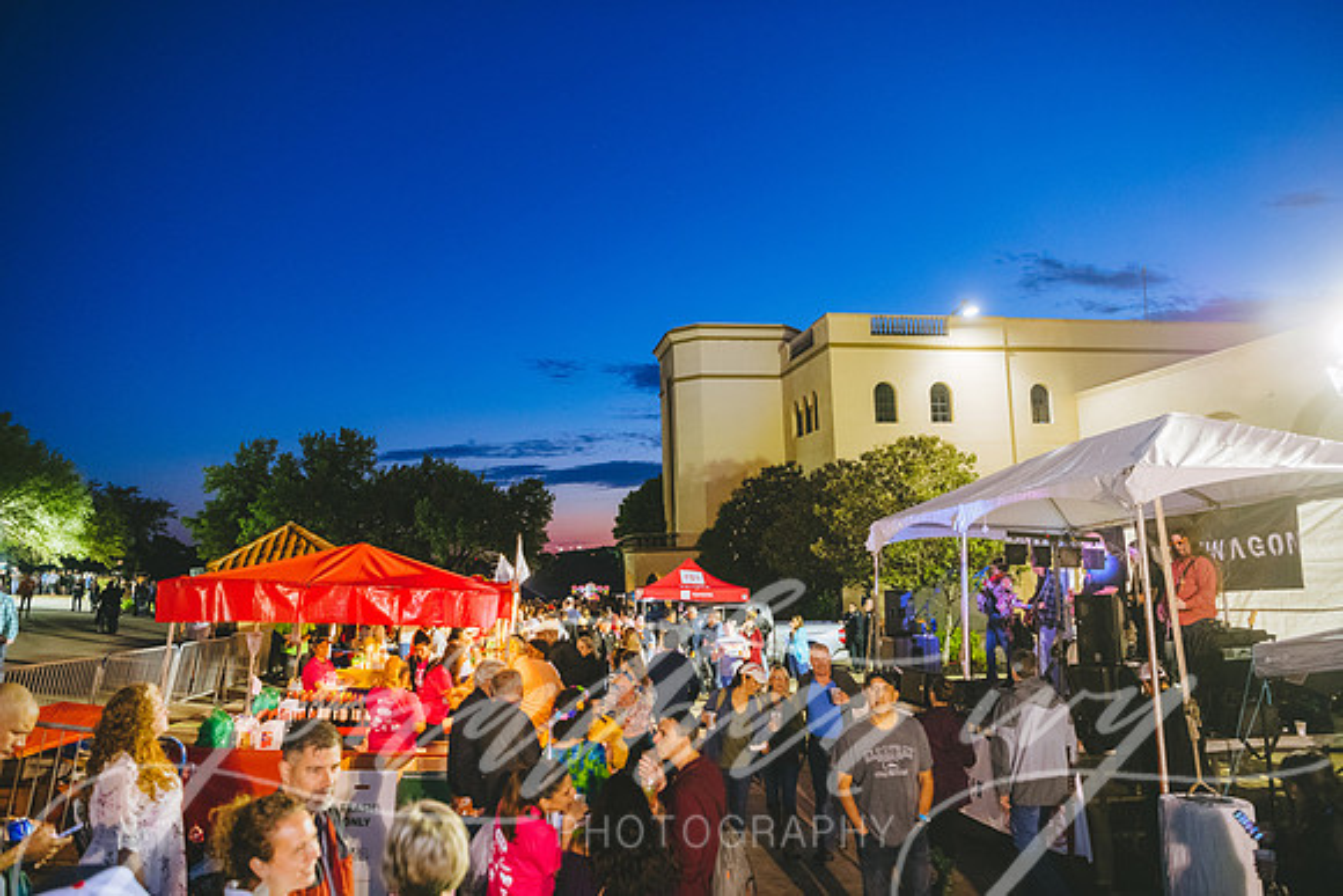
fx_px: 896
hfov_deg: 73.7
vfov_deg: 53.2
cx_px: 672
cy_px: 448
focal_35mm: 24
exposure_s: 1/80
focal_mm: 24
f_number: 3.5
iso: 2000
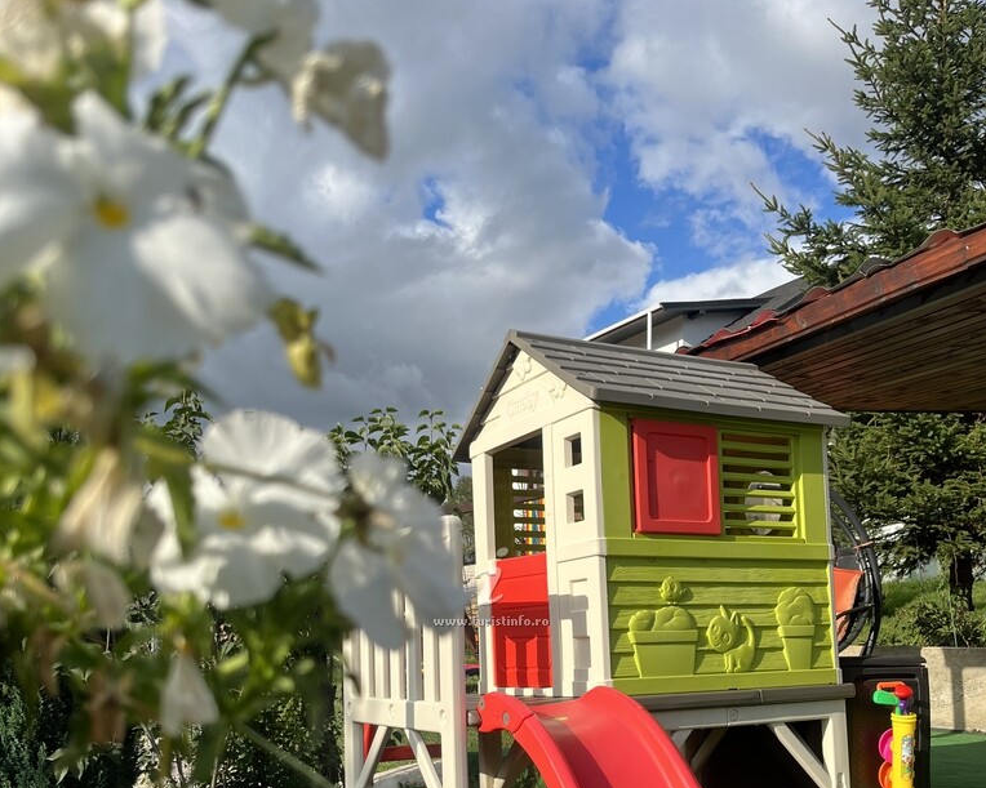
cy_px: 587
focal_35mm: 34
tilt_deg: +1.3
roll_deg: +0.0
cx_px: 493
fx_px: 992
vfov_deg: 42.1
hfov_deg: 52.9
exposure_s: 1/1890
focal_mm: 5.1
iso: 50
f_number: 1.6
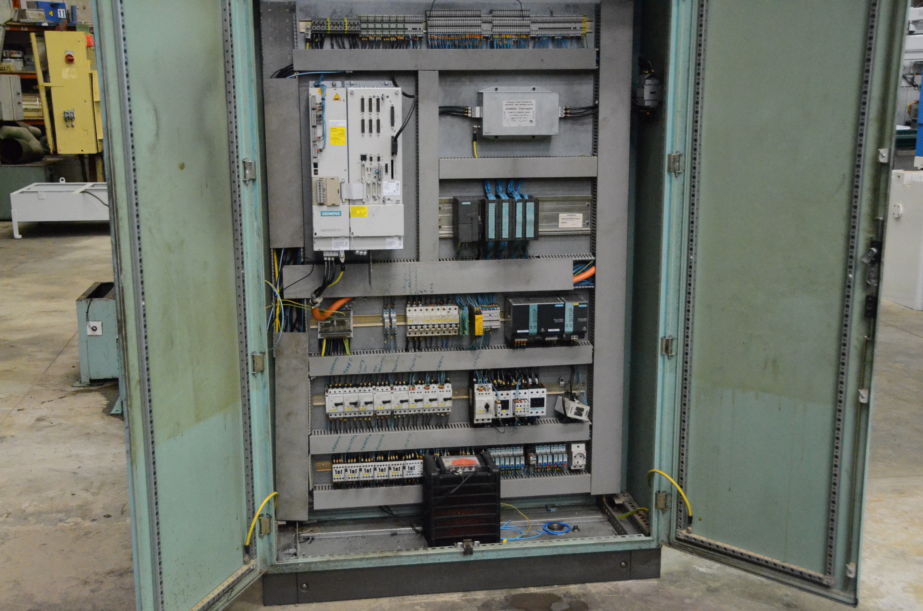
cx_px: 462
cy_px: 306
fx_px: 1075
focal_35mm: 42
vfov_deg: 31.8
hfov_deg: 46.5
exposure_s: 1/200
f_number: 4
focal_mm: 28
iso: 6400
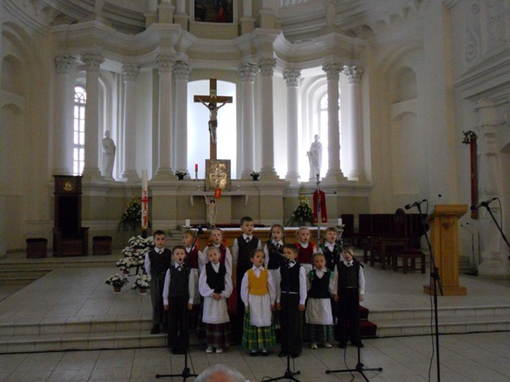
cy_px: 191
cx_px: 255
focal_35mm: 38
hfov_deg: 49.0
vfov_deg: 37.7
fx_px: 560
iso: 800
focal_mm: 6.9
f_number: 3.9
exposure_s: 1/50
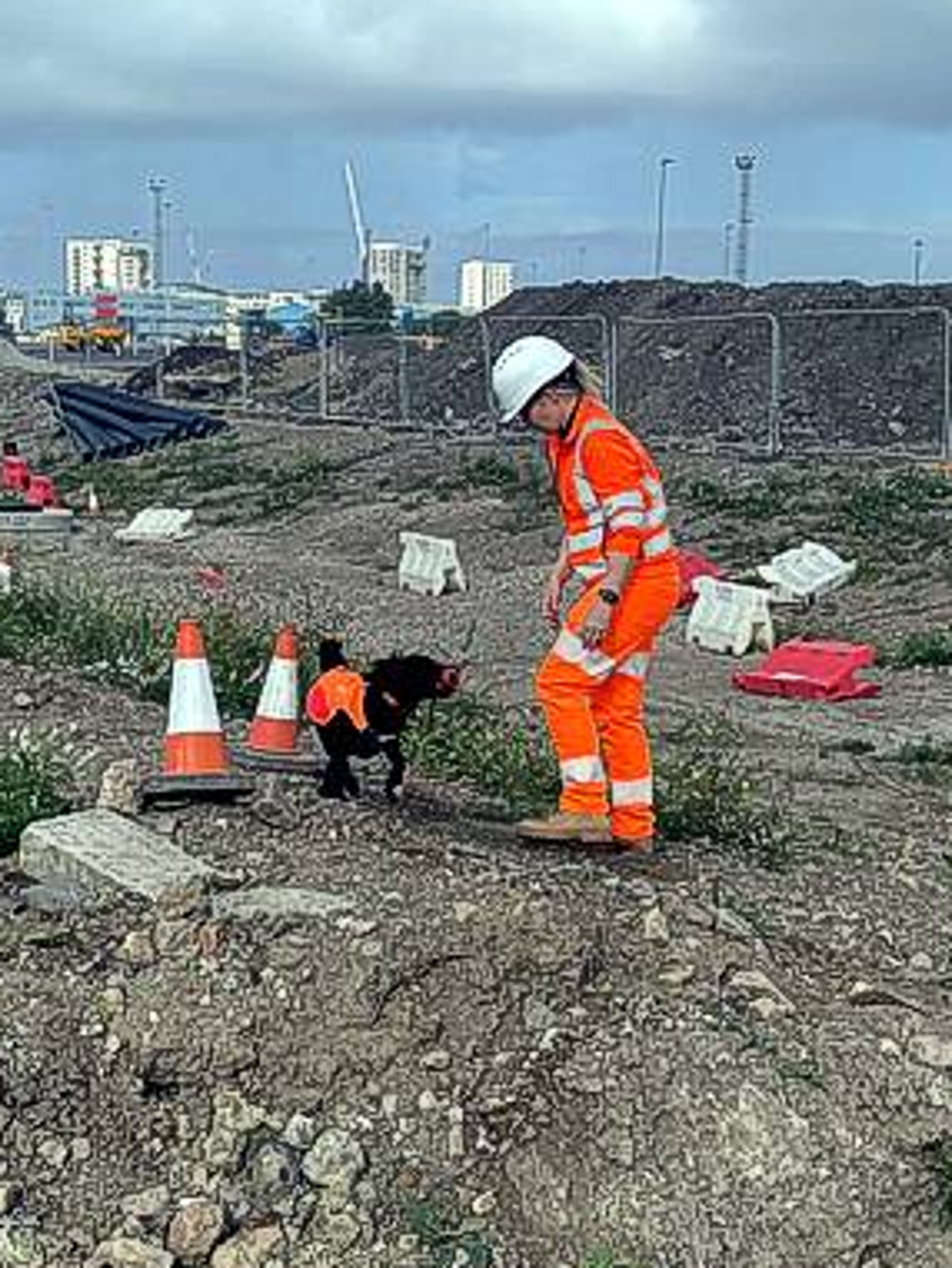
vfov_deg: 55.3
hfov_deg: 42.9
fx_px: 1209
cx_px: 418
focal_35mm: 33
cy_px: 682
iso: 32
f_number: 1.6
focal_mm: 4.2
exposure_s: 1/2959
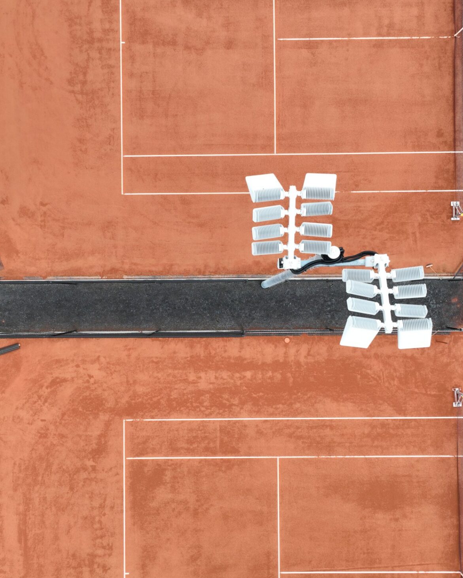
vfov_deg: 55.7
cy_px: 289
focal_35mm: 32
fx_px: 548
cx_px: 237
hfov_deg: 45.8
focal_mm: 12.29
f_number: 2.8
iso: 100
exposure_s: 1/160
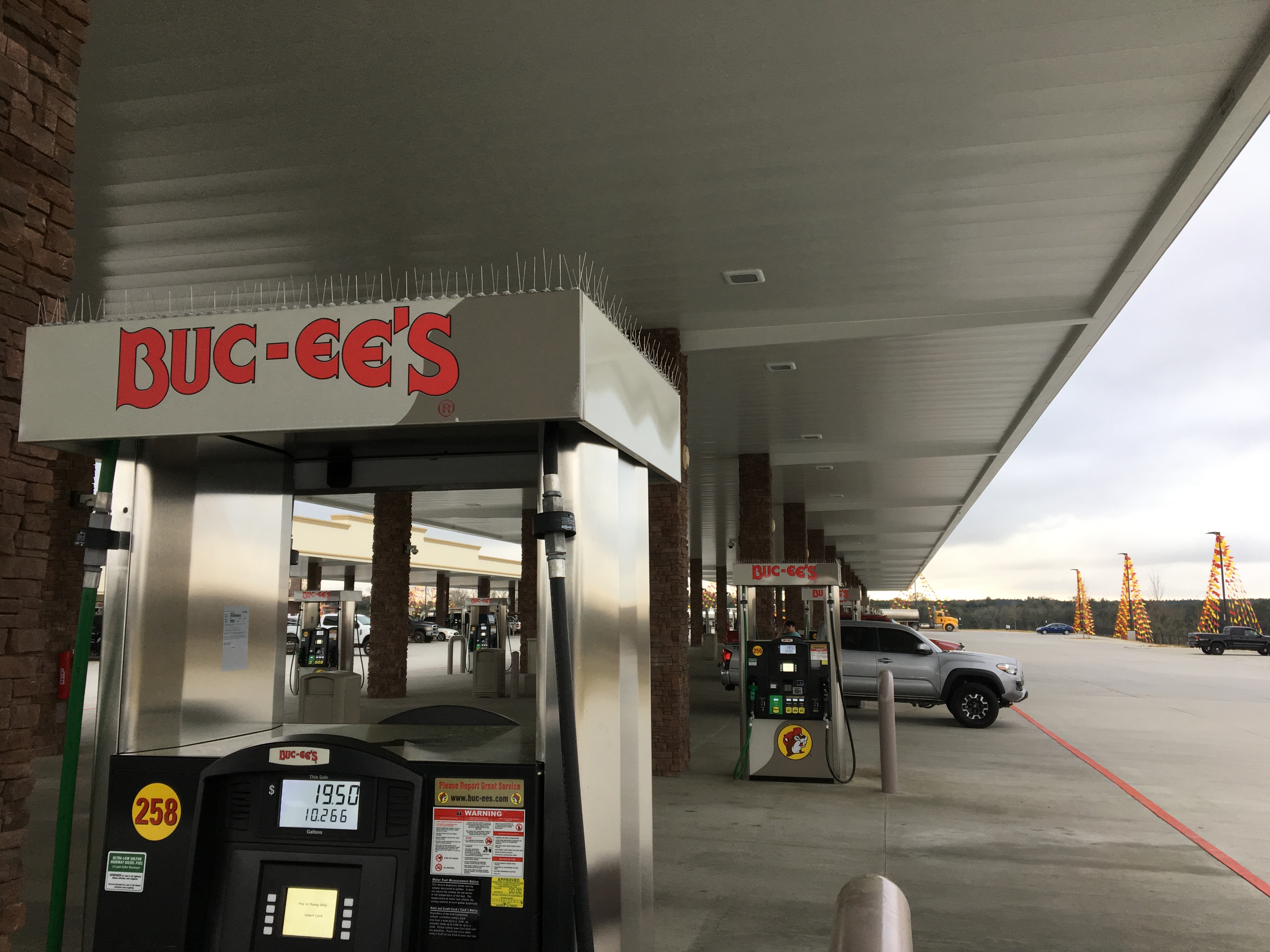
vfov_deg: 48.2
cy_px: 476
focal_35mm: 29
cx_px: 635
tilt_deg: +7.9
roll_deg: +0.7
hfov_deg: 61.7
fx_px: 1064
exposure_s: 1/120
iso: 40
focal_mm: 4.15
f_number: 2.2
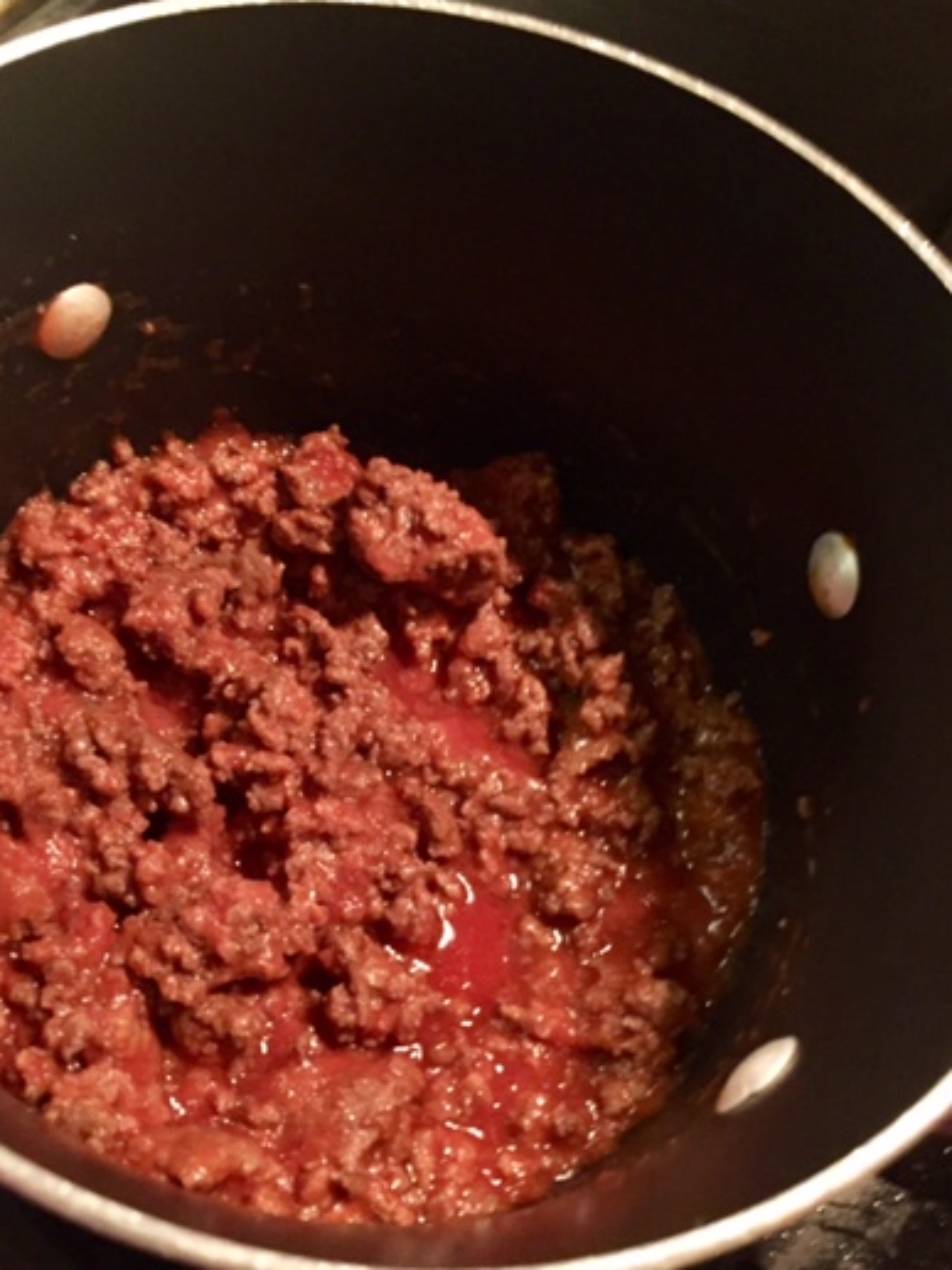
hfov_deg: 39.6
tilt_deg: -62.9
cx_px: 406
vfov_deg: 51.3
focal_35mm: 36
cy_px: 679
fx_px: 1320
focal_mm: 4.15
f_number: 2.2
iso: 500
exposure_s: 1/15
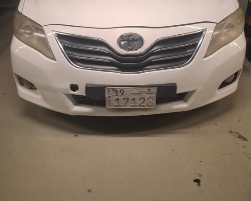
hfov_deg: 57.2
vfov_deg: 44.9
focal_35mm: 31
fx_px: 230
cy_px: 41
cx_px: 130
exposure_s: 1/50
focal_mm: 5.54
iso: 200
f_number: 1.8
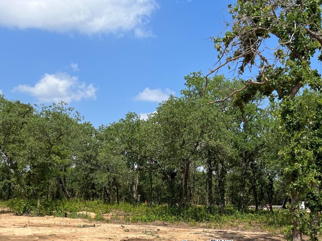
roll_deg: +1.8
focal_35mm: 42
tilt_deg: -0.3
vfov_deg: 33.4
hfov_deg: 43.7
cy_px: 192
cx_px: 231
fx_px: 391
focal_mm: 5.1
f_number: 1.6
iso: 50
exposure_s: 1/4310
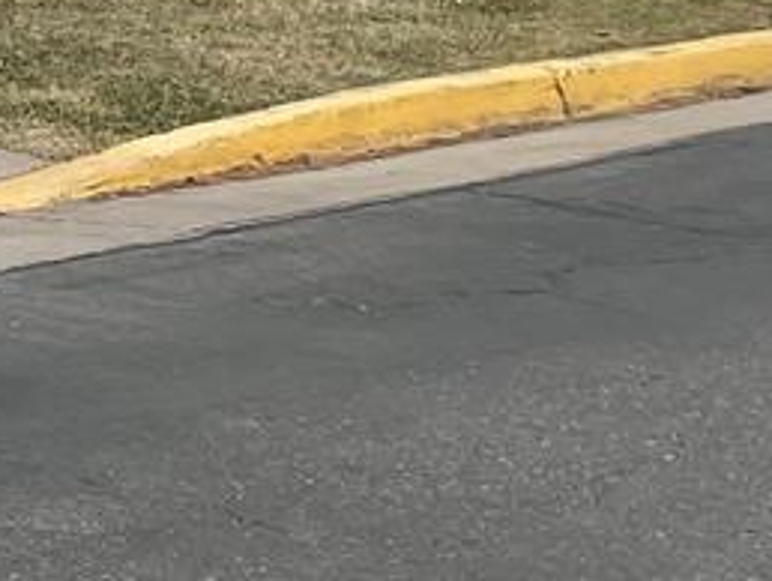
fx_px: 3594
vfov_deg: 9.0
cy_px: -258
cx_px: -449
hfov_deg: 11.6
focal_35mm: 161
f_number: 1.6
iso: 32
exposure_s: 1/2506
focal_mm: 4.2
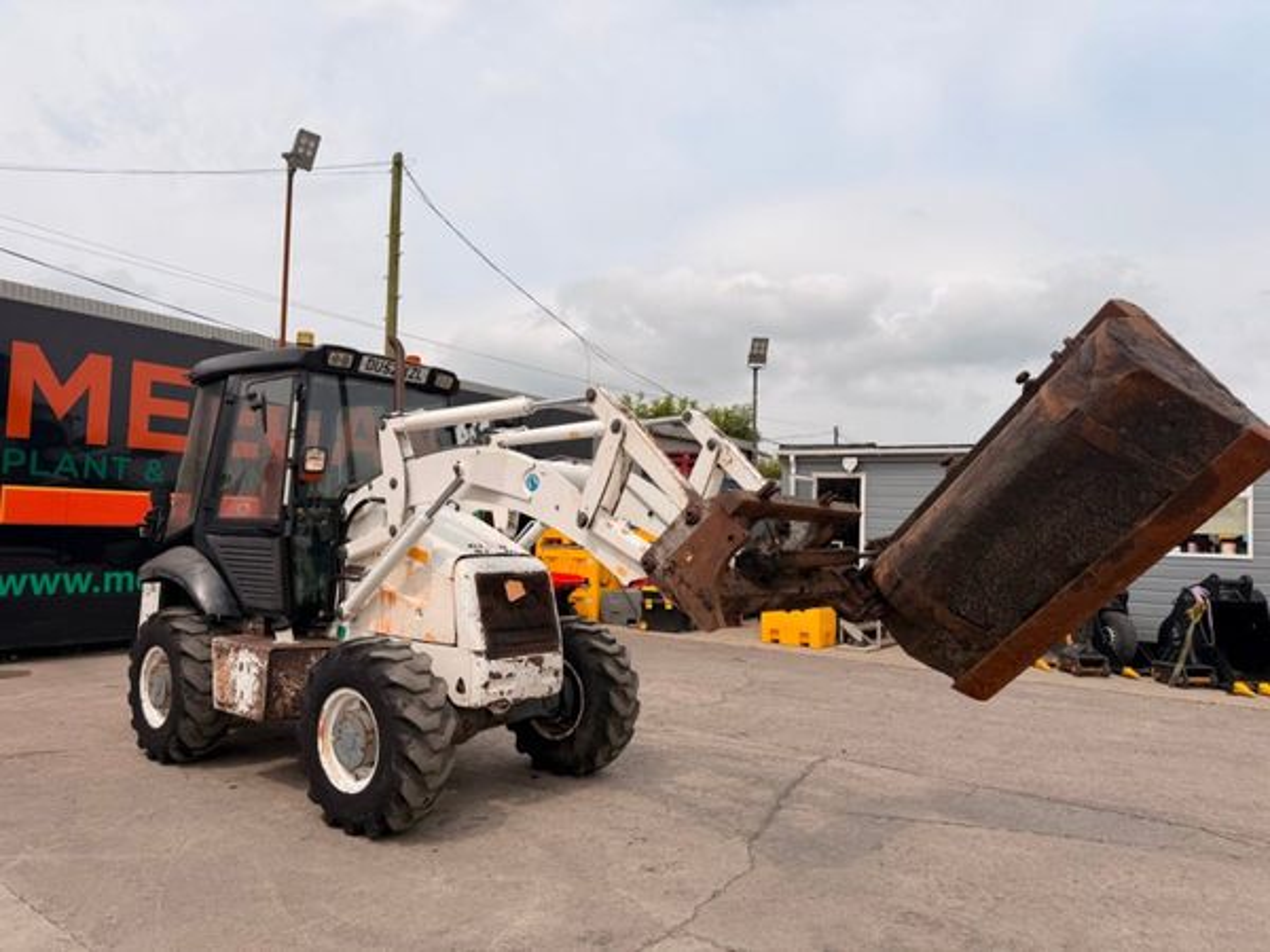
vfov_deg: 56.8
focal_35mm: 24
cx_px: 635
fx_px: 881
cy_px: 476
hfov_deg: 71.6
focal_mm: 6.76
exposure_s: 1/4673
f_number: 1.78
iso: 80
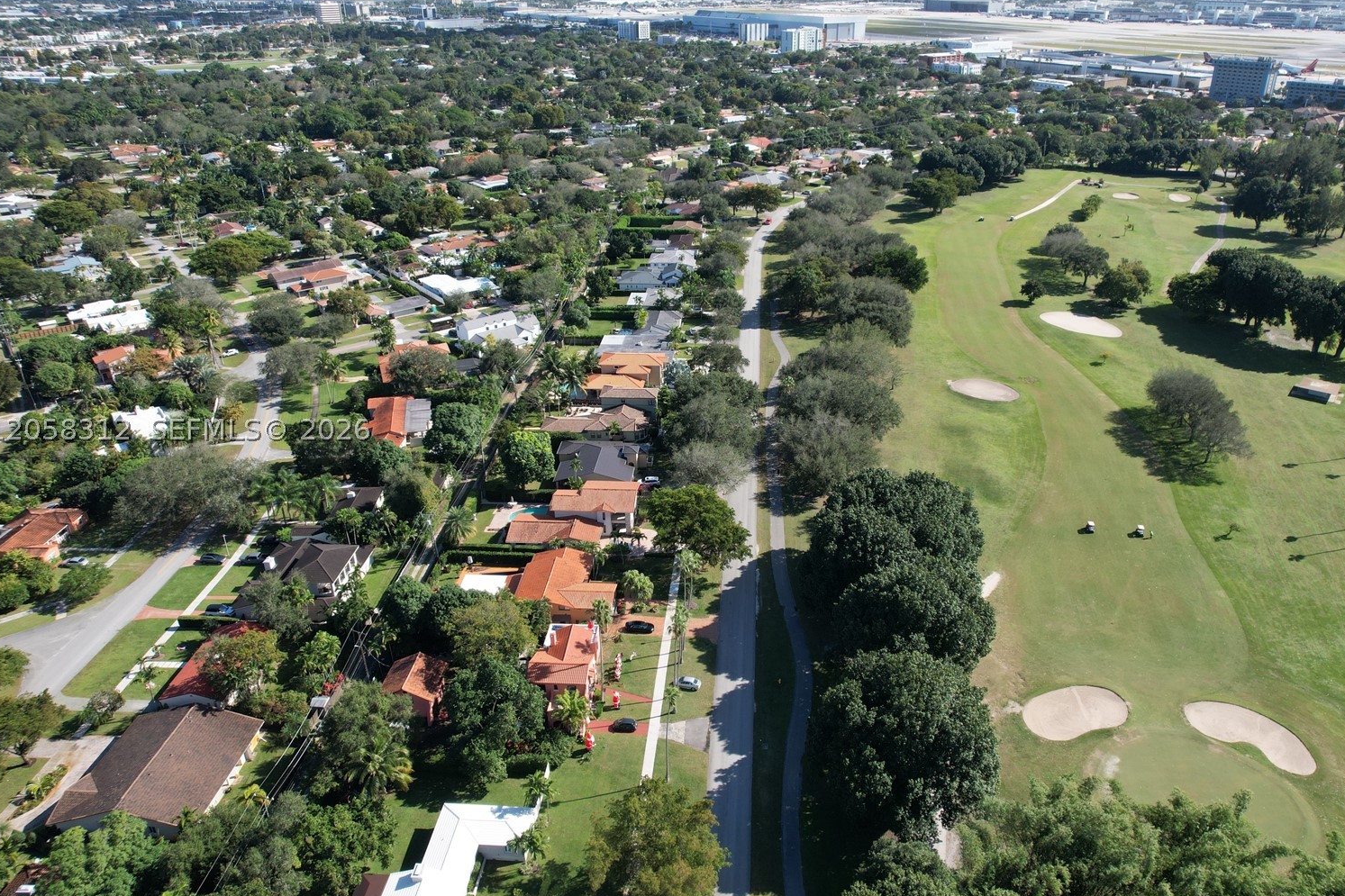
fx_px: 934
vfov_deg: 51.3
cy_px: 428
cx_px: 725
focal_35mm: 25
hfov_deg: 71.4
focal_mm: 8.38
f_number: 2.8
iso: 130
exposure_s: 1/1600
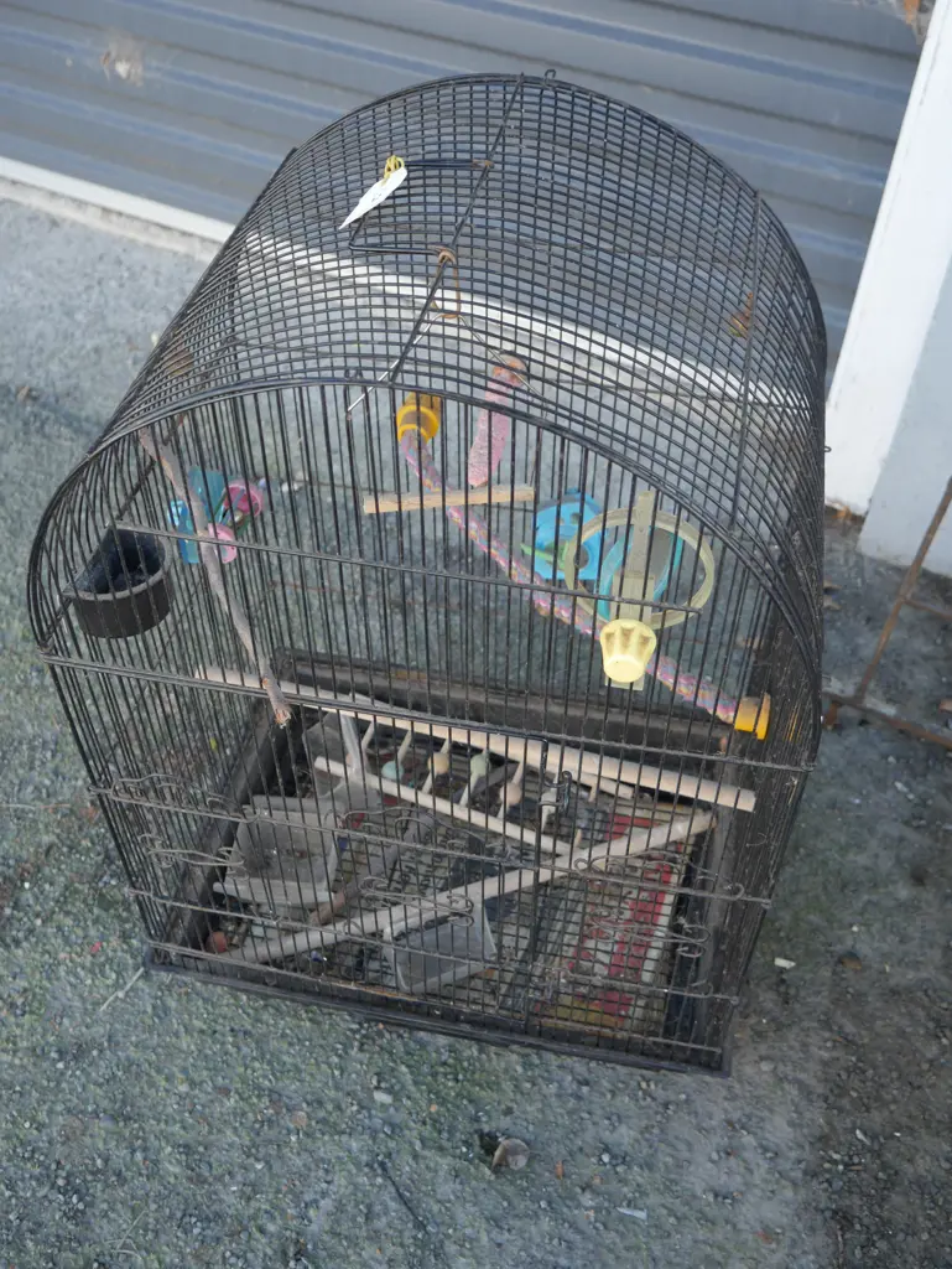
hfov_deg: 44.2
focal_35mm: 32
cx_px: 476
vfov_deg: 56.8
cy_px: 634
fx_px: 1172
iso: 200
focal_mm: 16
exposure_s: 1/80
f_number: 3.6
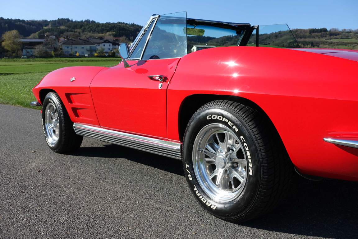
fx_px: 408
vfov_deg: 32.6
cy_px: 120
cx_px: 179
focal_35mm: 41
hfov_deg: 47.4
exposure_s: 1/800
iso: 125
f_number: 4.5
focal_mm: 14.9
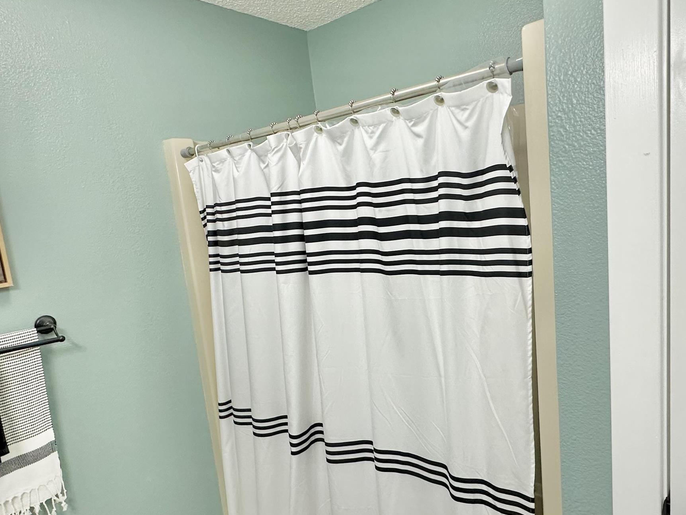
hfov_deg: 69.2
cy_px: 286
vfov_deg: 54.8
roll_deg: +5.0
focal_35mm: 25
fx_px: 495
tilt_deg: -8.3
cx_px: 382
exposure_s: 1/120
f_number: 2.2
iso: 200
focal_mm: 2.22
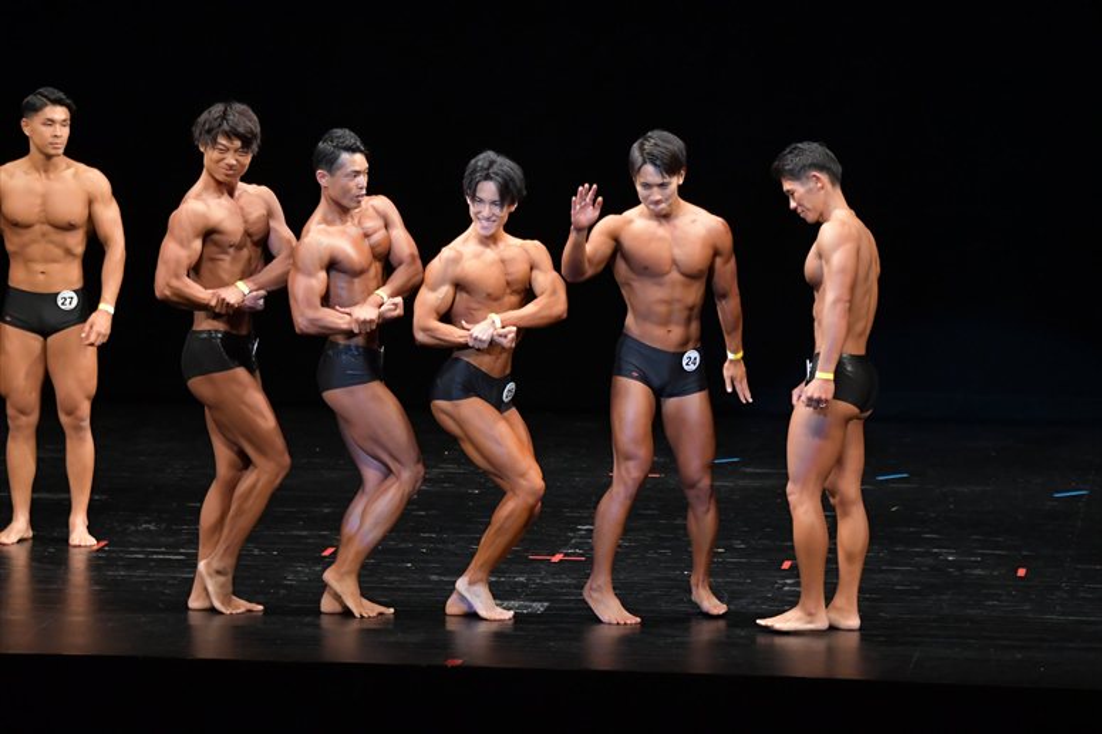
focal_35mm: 202
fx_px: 6181
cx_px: 551
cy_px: 367
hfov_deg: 10.2
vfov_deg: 6.8
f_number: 5.6
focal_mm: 135
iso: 3200
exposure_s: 1/400
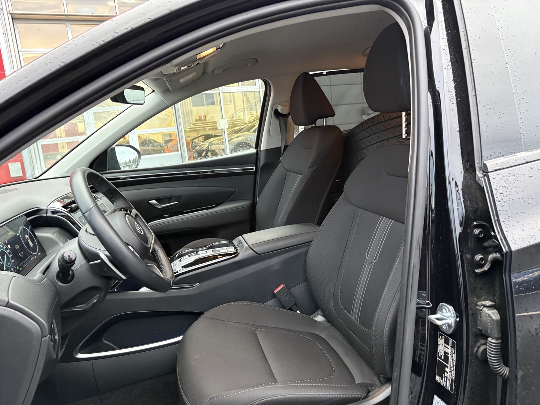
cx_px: 270
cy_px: 202
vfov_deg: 53.1
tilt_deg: -6.1
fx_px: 406
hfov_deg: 67.3
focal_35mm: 26
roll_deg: +6.9
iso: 400
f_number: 1.6
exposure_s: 1/60
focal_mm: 5.96
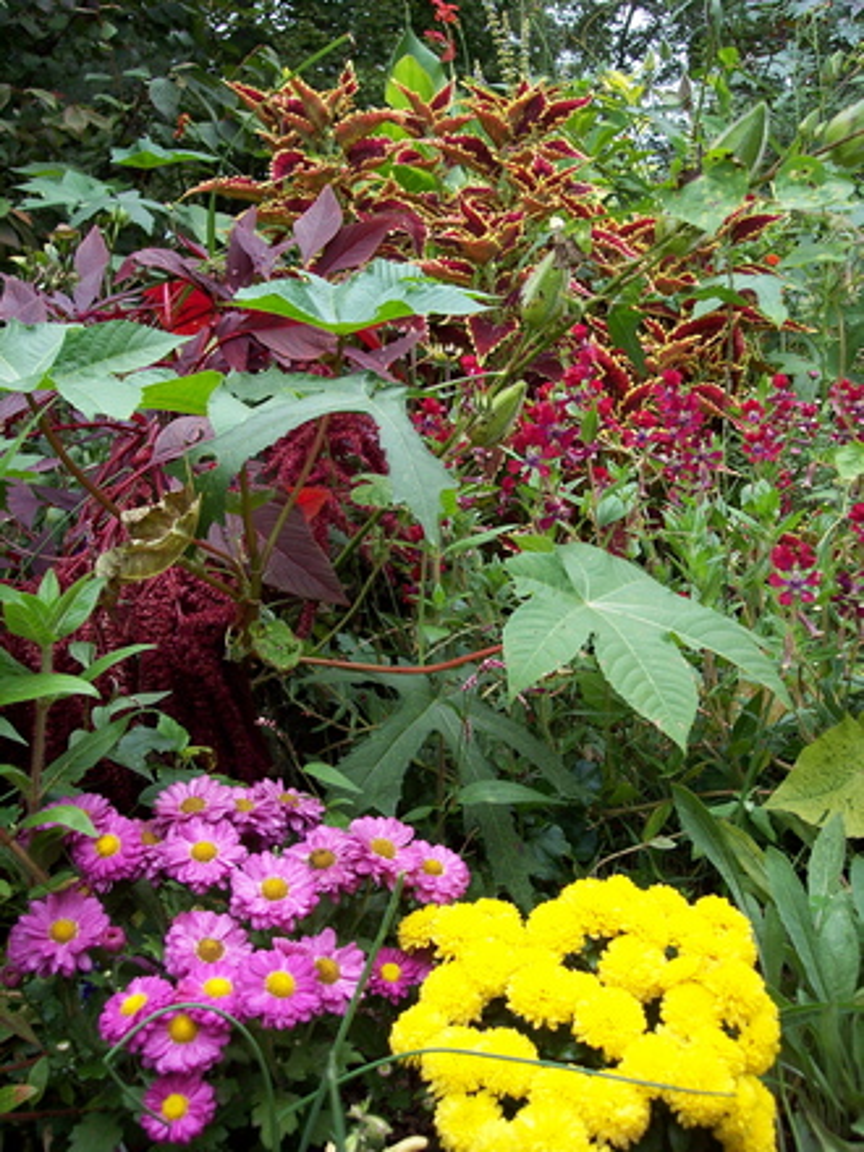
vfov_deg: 47.9
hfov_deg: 36.8
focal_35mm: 39
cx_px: 432
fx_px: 1298
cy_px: 576
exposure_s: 1/90
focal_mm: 8
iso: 100
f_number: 3.4
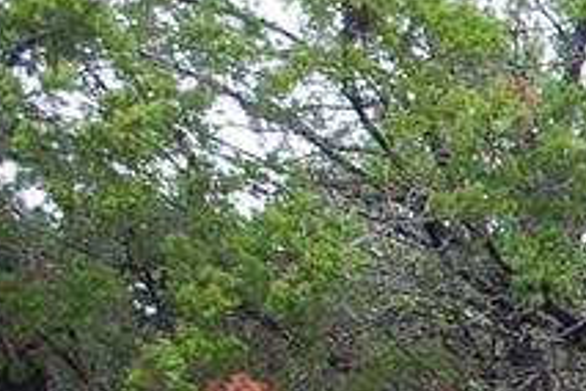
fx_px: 2116
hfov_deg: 12.8
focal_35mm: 130
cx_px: 1321
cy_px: 742
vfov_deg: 9.9
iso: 200
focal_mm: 18
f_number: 4
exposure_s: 1/60
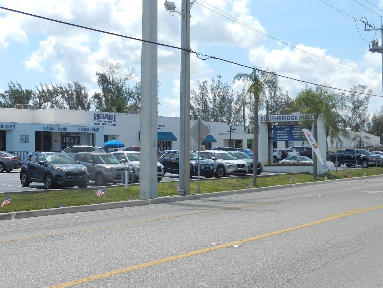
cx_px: 192
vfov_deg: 24.4
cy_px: 144
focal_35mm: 60
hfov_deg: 32.2
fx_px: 664
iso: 160
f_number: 4.5
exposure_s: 1/1250
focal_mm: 10.9
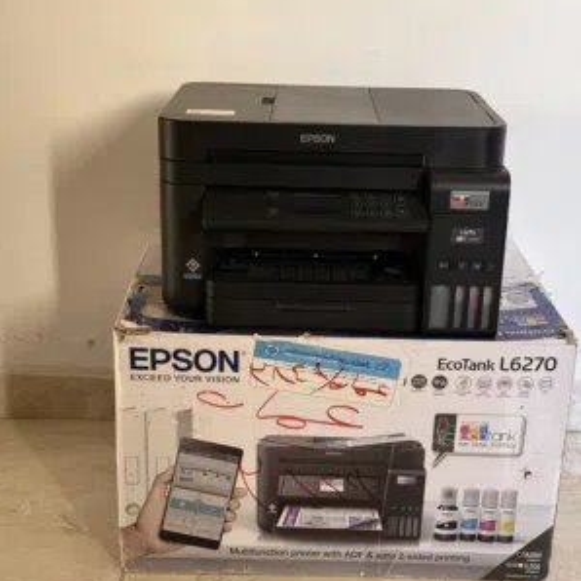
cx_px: 290
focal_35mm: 57
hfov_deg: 30.0
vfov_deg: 30.0
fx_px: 1082
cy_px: 343
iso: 500
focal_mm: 6.76
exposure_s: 1/40
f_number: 1.78
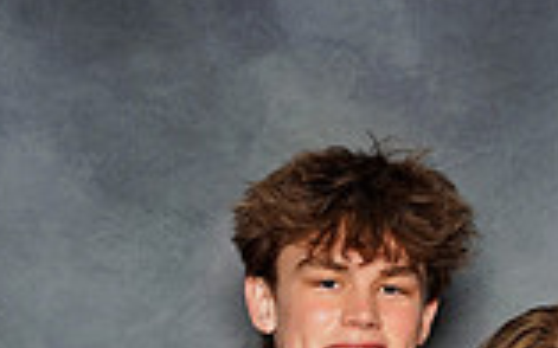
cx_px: 426
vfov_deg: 6.7
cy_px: 724
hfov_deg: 11.1
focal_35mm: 188
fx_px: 2865
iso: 400
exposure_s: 1/125
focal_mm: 43
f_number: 8
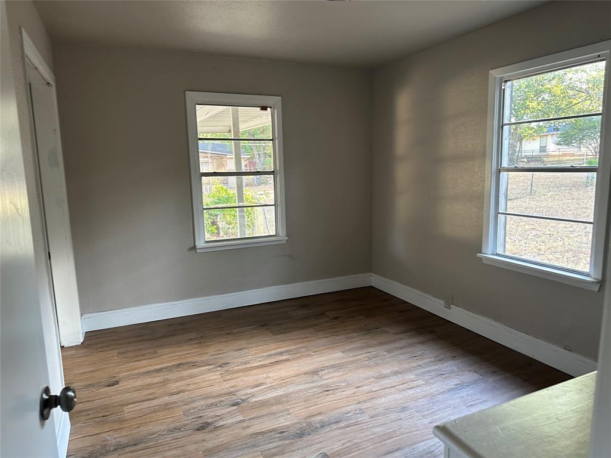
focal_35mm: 24
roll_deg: +0.9
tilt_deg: -8.5
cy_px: 229
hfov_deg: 71.6
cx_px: 306
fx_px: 424
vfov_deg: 56.8
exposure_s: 1/60
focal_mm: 6.86
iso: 160
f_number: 1.78
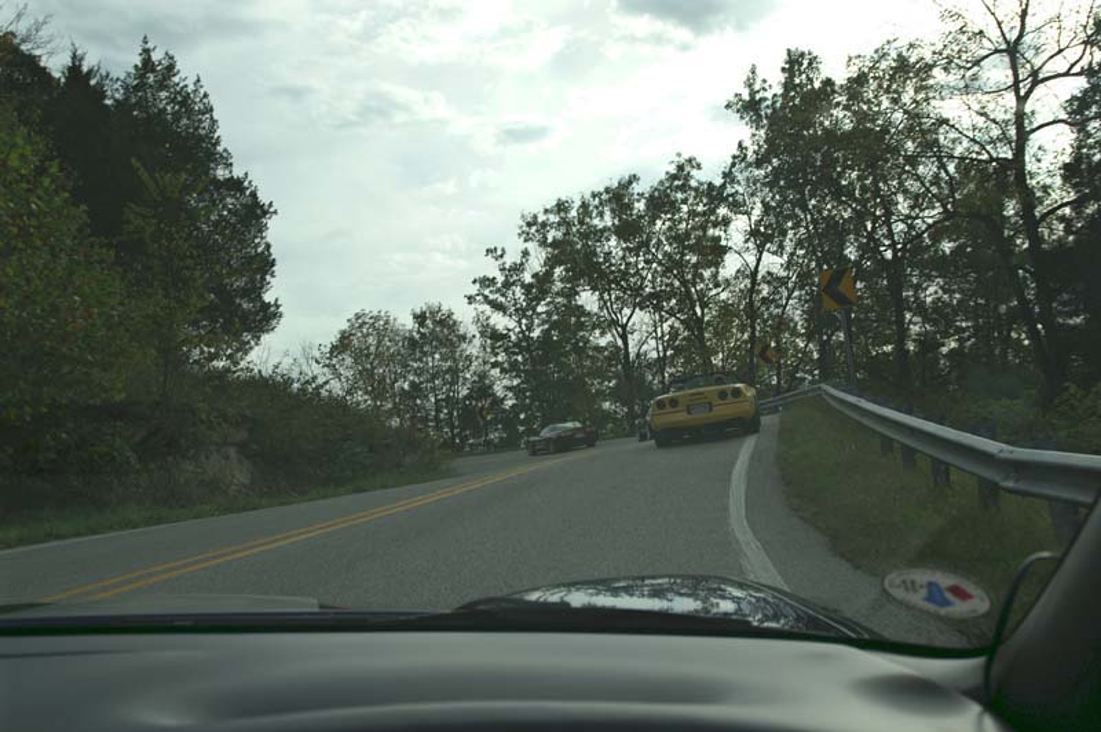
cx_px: 550
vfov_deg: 34.2
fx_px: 1192
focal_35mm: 39
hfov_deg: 49.6
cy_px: 366
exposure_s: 1/350
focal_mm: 26
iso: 100
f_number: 6.7
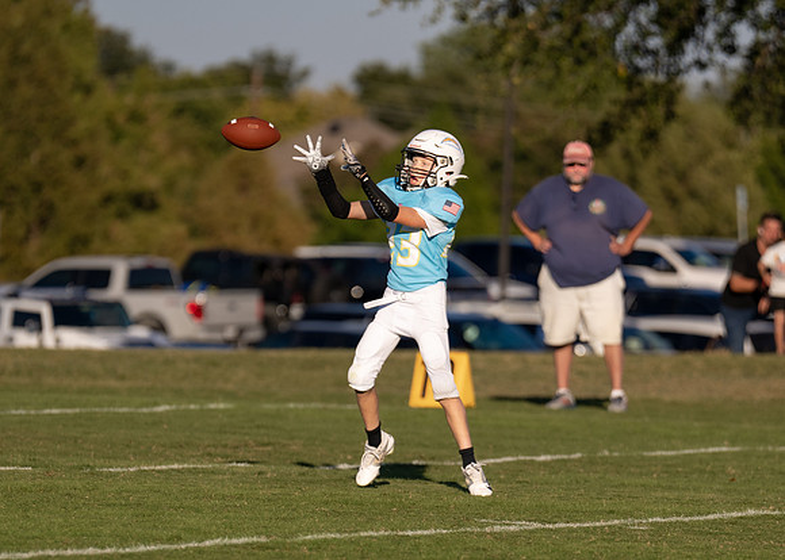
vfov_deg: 3.6
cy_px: 428
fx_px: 8797
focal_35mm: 395
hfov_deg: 5.1
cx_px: 405
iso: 100
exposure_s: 1/2500
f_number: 2.8
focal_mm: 200
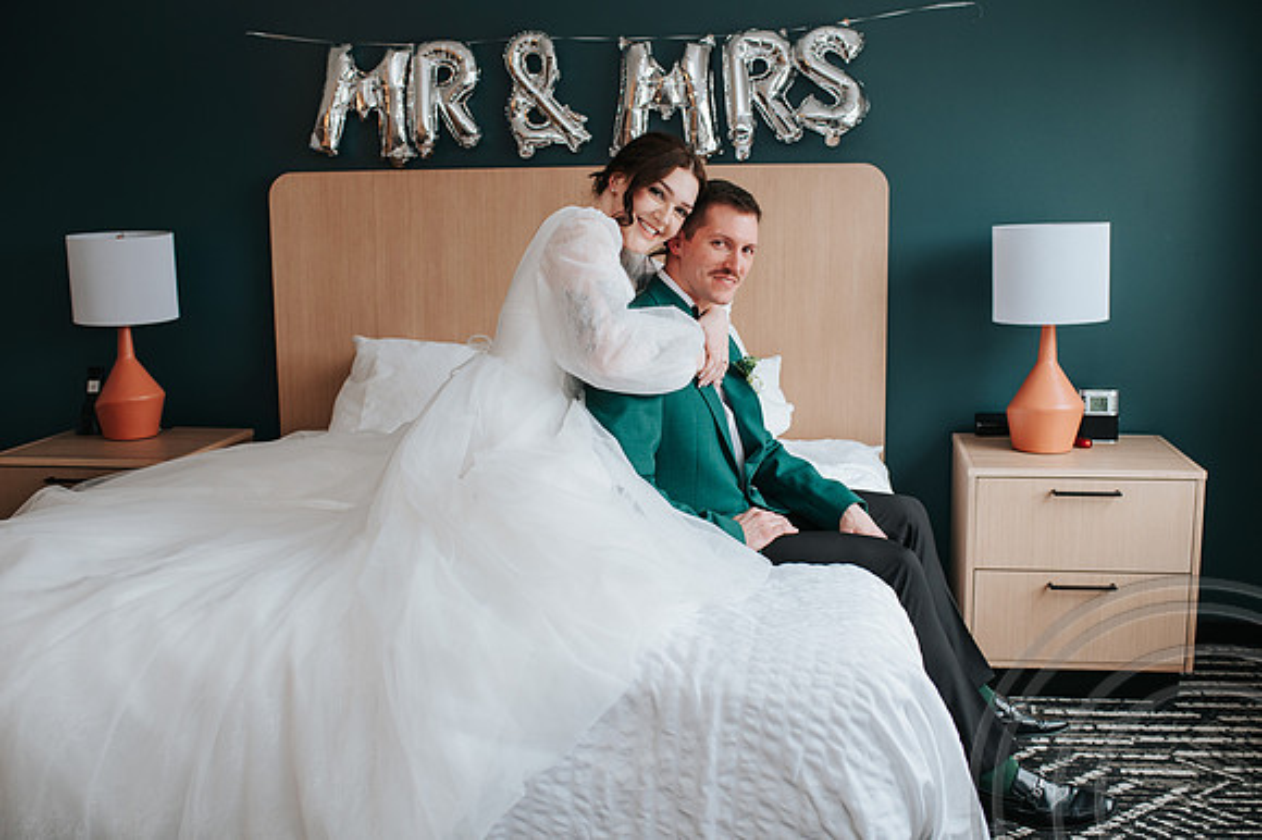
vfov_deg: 35.0
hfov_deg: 50.6
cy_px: 435
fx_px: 1333
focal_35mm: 38
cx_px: 654
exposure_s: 1/200
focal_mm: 35
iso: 450
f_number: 2.8
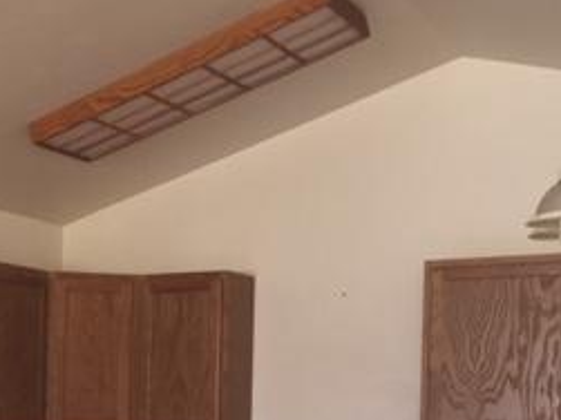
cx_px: 63
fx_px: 1199
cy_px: 442
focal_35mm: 74
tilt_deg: -2.9
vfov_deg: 19.2
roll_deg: -1.1
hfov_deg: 25.6
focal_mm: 4.15
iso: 40
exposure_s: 1/30
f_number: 2.2
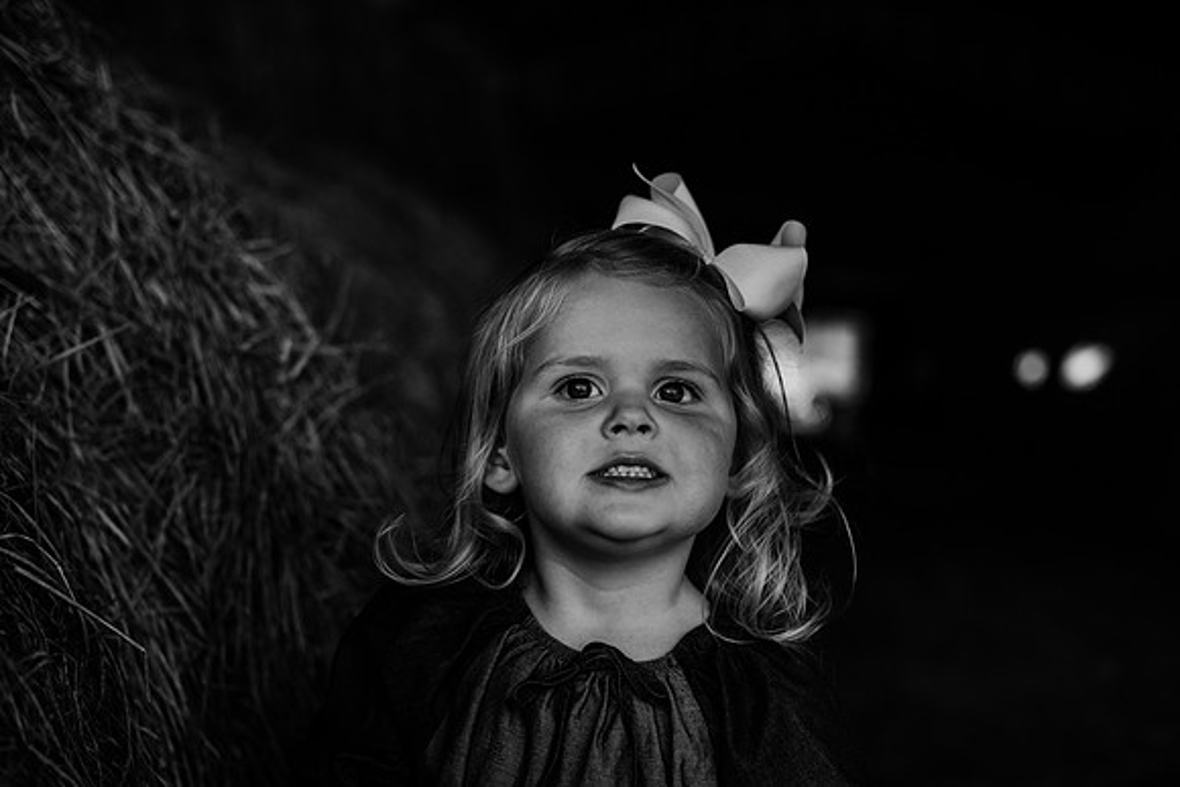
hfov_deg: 39.6
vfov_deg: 27.0
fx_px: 1639
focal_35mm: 50
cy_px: 394
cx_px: 590
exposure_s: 1/800
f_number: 2.8
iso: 200
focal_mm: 50
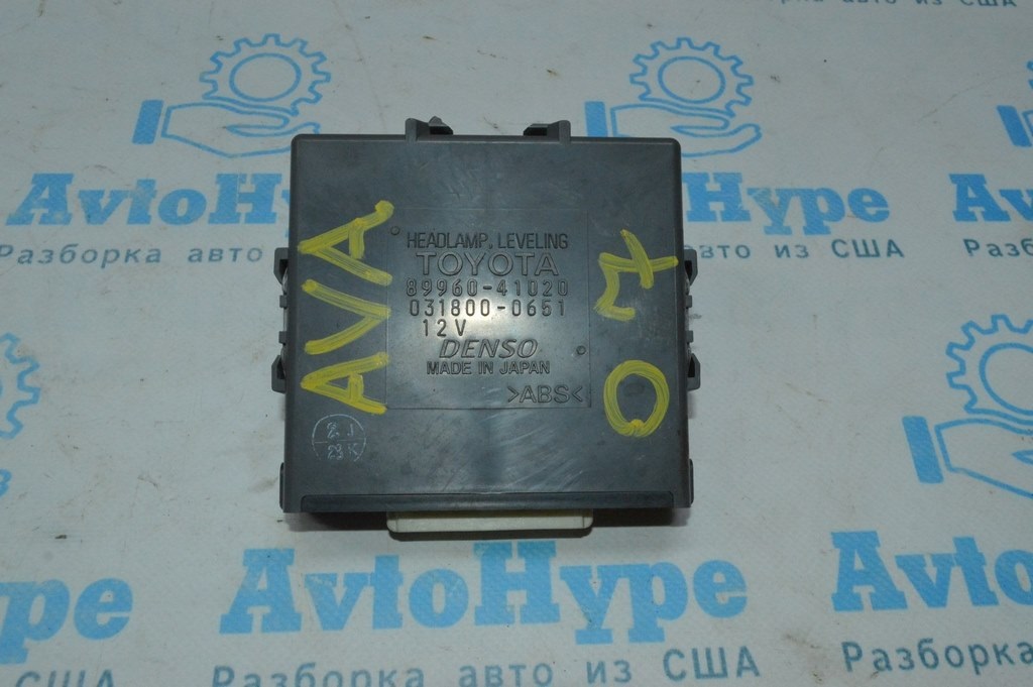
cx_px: 516
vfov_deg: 39.9
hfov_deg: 57.3
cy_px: 344
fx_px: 946
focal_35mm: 33
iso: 3600
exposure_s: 1/200
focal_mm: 22
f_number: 16
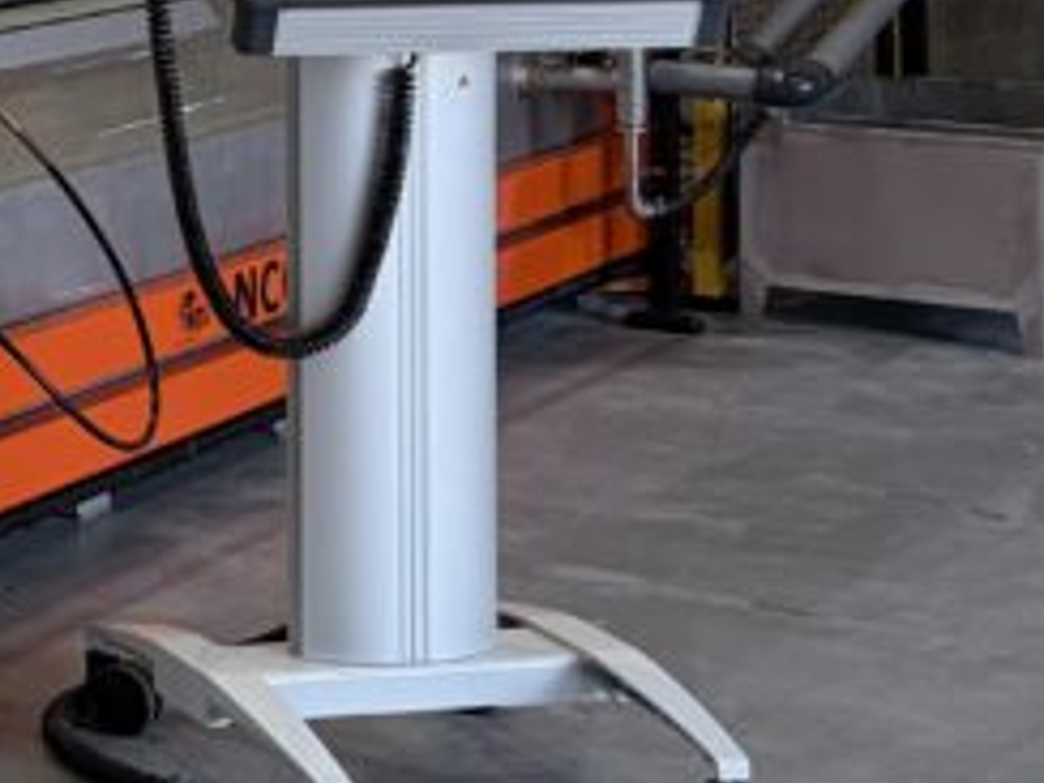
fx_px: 3287
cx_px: -894
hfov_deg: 15.3
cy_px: -171
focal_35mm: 109
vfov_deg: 13.2
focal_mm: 5.96
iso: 50
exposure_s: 1/227
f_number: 1.6
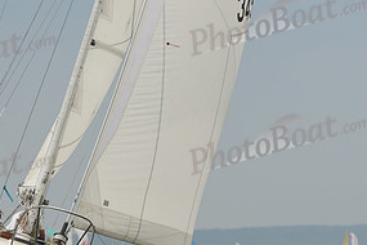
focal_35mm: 407
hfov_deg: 5.1
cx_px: 124
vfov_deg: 3.4
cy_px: 226
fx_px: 4149
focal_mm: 200
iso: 250
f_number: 4.5
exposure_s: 1/800
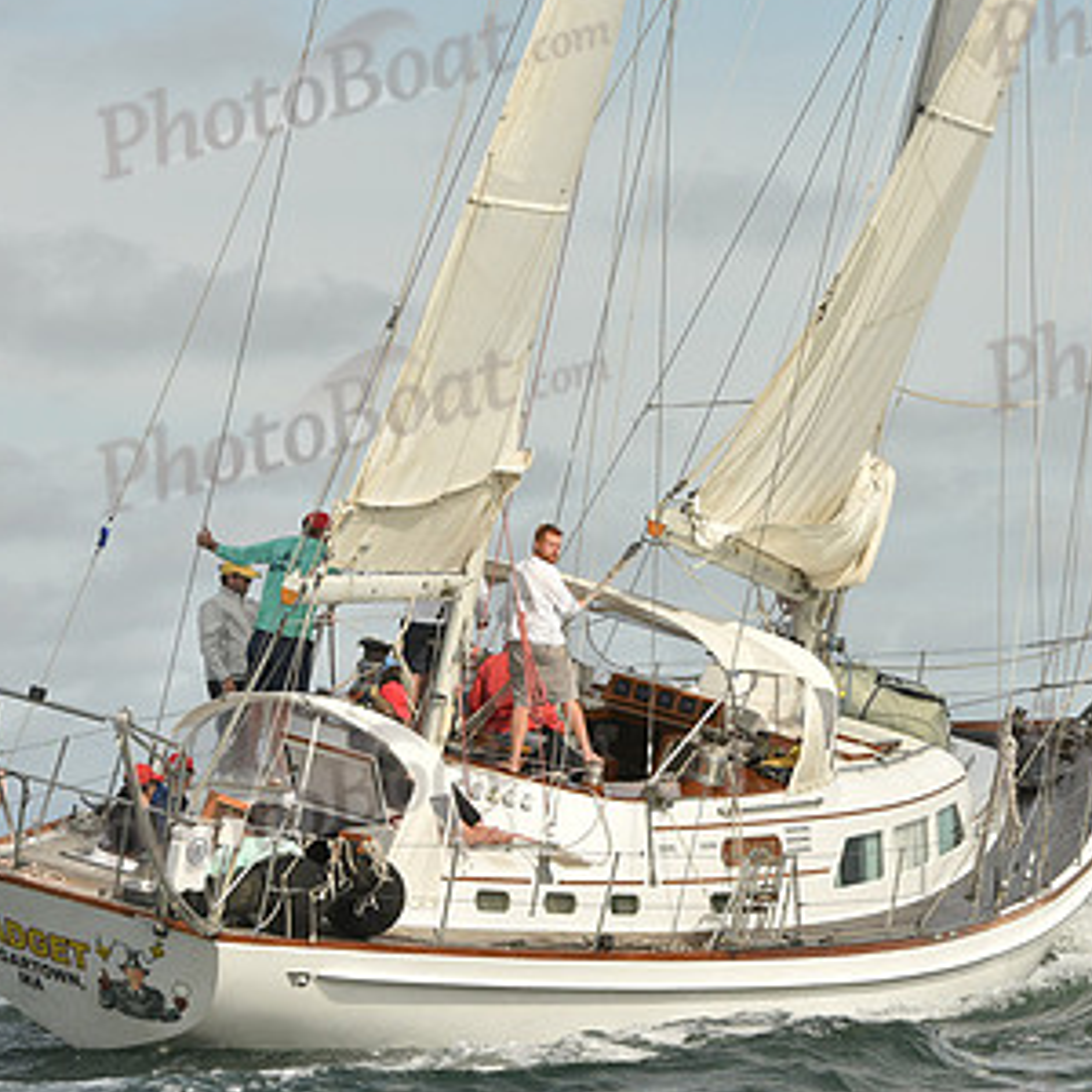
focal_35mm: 230
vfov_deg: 7.6
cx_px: 801
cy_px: 559
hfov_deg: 7.6
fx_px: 8209
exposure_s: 1/1250
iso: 320
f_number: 9
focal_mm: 140
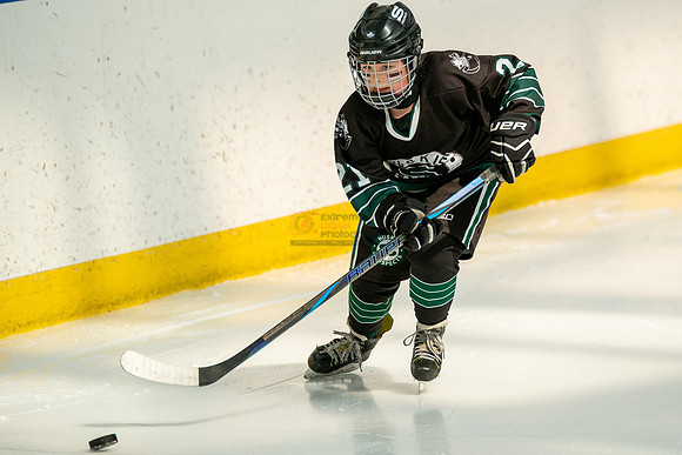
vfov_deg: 4.3
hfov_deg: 6.4
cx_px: 442
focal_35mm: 320
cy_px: 160
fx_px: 6063
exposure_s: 1/4000
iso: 1600
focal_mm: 247
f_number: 3.5
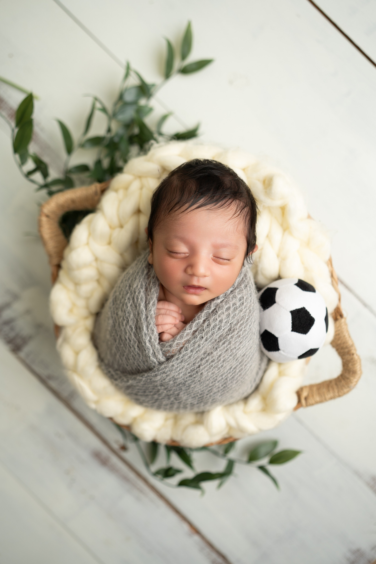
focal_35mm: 35
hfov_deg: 37.9
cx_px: 188
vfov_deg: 54.4
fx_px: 548
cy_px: 282
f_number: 2.2
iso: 100
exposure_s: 1/160
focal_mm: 35
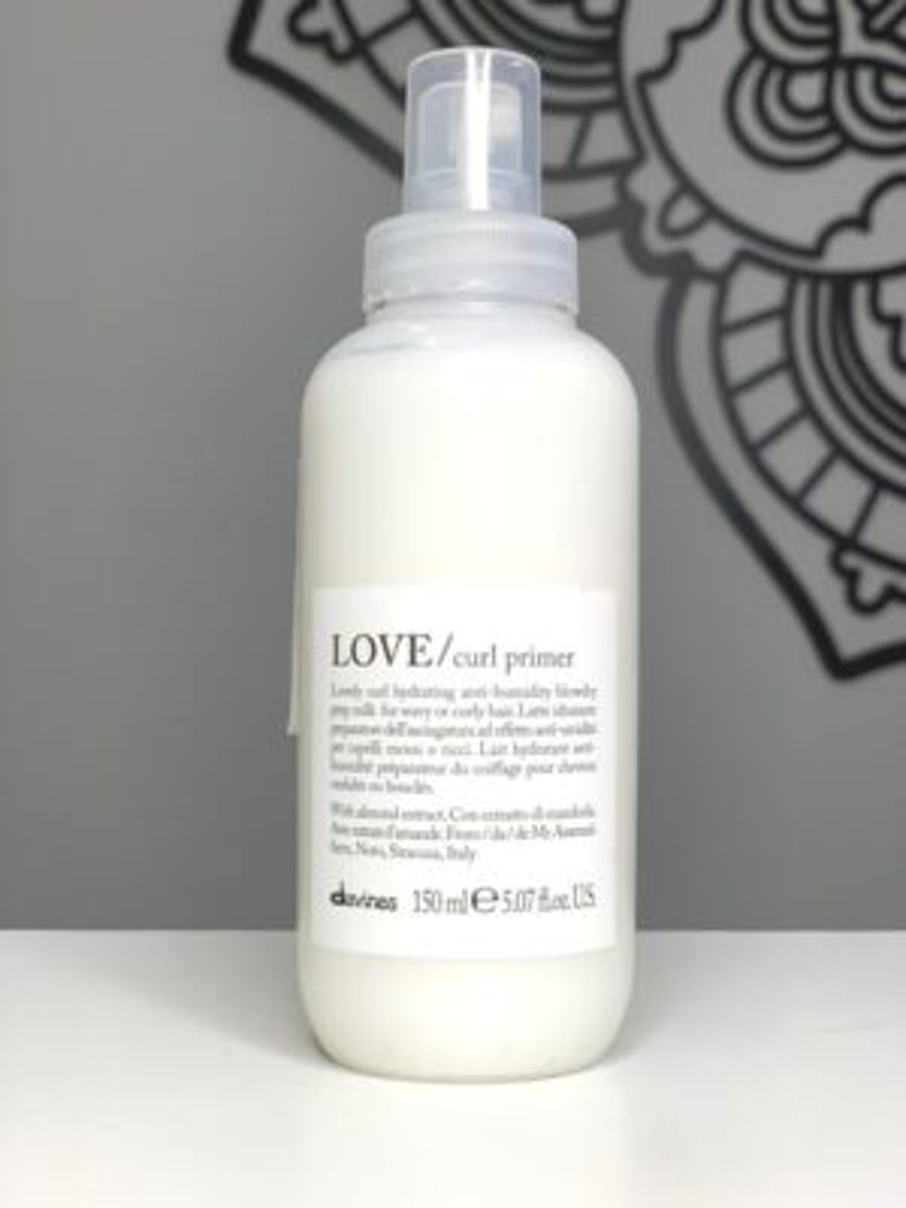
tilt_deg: +2.3
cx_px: 453
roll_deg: +0.1
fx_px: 1815
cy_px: 604
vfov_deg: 36.8
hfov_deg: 28.0
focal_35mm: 52
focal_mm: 6
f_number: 2.4
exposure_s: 1/98
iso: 25
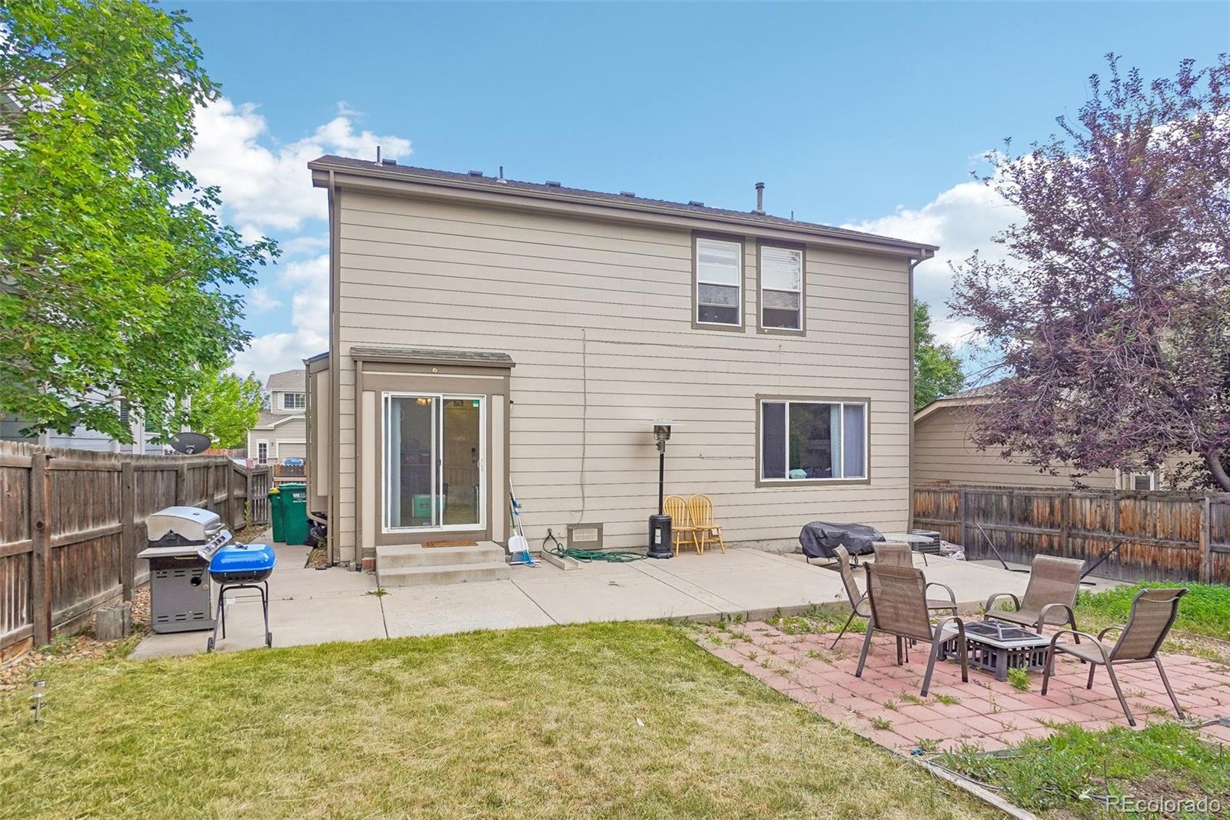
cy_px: 410
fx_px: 615
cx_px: 615
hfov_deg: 90.0
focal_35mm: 18
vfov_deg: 67.4
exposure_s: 1/125
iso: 100
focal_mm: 12
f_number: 8
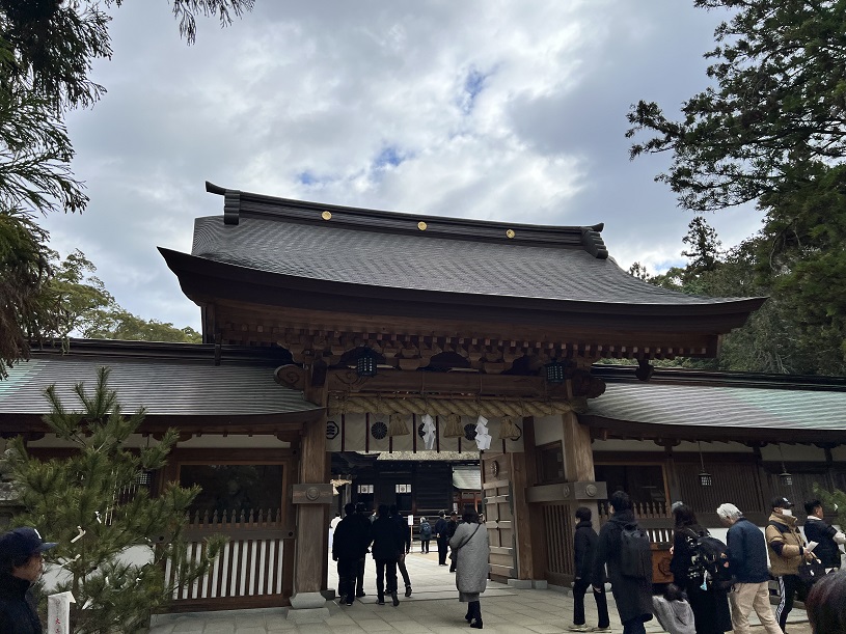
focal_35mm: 26
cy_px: 317
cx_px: 423
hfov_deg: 67.3
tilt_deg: +18.1
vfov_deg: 53.1
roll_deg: +2.2
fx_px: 635
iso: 50
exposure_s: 1/3831
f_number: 1.5
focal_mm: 5.7
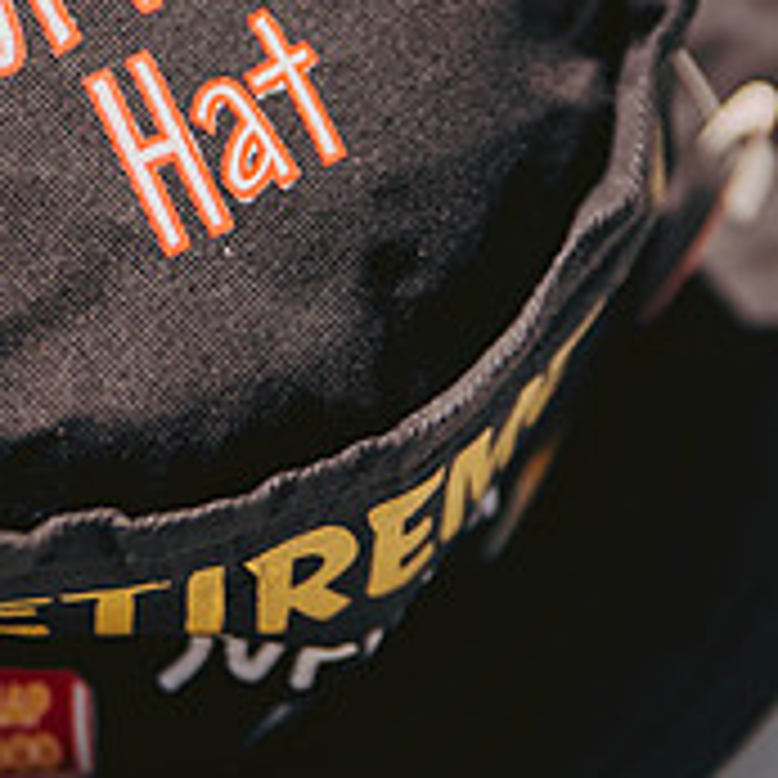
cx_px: 31
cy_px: 2
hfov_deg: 11.0
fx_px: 3992
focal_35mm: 157
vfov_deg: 11.0
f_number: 2.8
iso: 400
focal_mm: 55
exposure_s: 1/4000
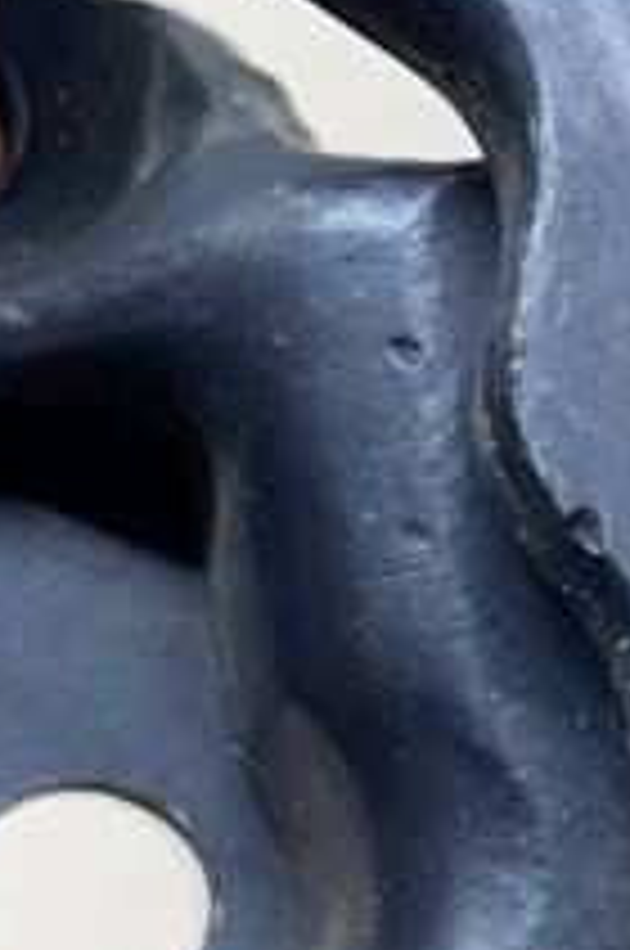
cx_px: 1544
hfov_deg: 8.1
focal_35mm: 154
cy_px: 621
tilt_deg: -64.7
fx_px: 4056
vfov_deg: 13.3
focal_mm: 4.2
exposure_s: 1/100
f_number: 1.6
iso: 80
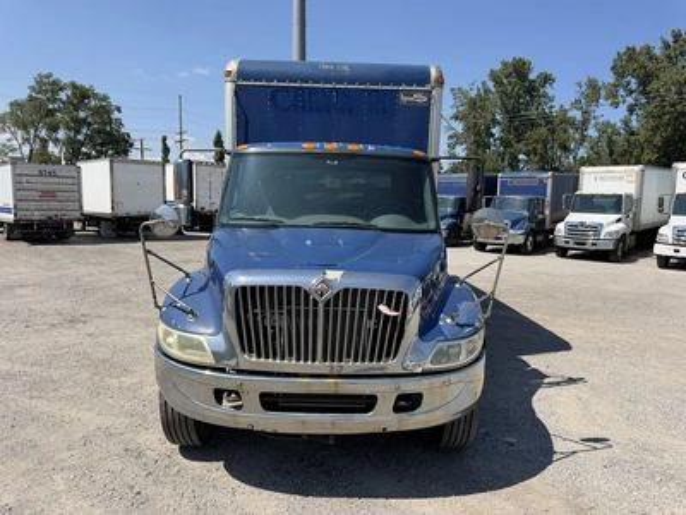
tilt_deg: -8.1
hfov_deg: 71.6
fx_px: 476
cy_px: 258
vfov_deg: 56.8
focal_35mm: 24
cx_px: 343
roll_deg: +0.3
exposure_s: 1/4405
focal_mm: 6.76
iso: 80
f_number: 1.78
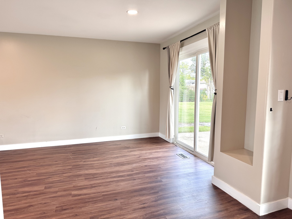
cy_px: 110
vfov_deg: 56.8
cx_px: 146
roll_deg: +0.7
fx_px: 202
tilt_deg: -7.4
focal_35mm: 24
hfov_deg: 71.6
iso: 64
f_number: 1.78
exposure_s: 1/120
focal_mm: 6.76
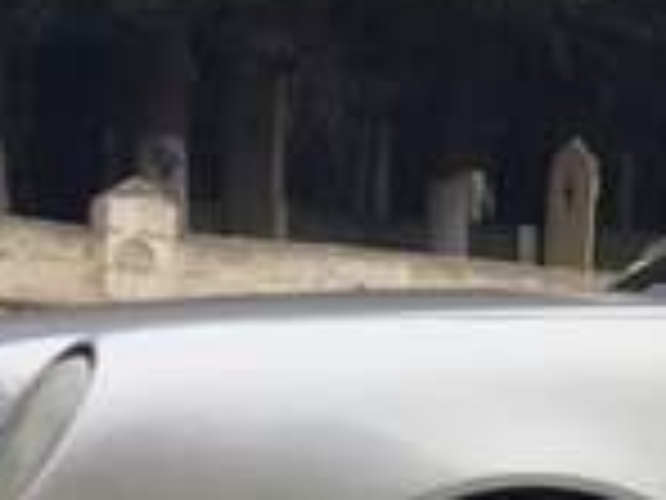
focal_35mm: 129
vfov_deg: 11.0
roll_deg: -3.6
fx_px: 2482
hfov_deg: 13.8
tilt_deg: -7.3
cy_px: 764
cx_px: 1166
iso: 32
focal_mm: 4.15
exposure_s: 1/50
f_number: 2.2
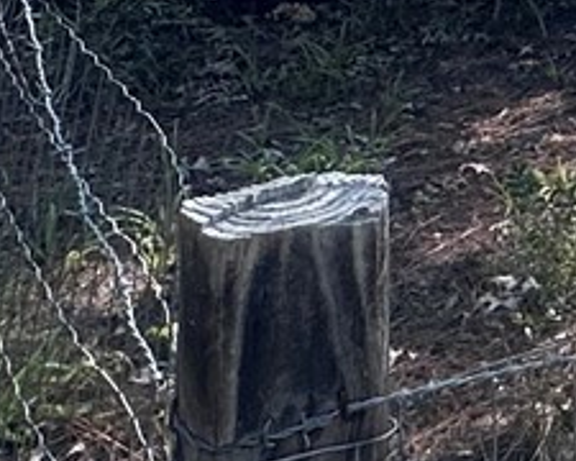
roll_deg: -0.2
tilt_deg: +4.9
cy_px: -576
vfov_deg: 12.9
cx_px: 1037
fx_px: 1654
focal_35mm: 97
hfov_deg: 16.5
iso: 50
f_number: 2.2
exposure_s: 1/997
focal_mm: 2.22
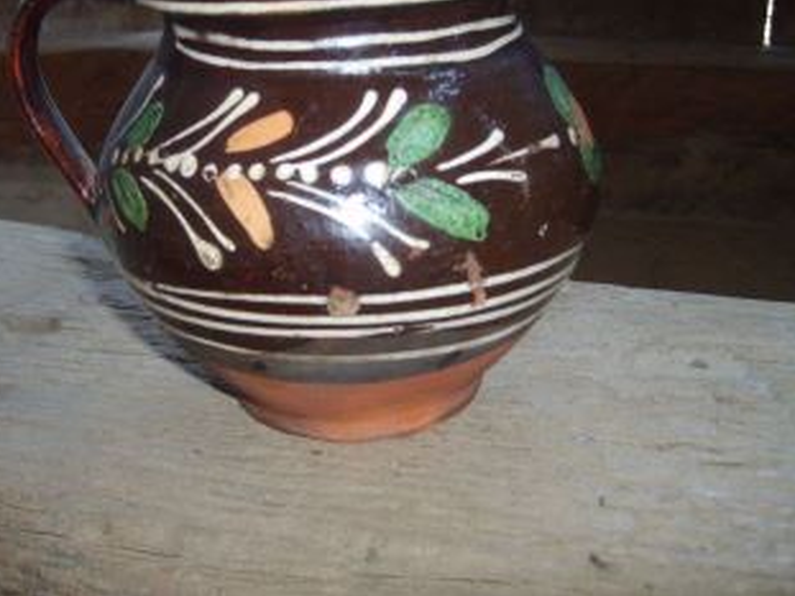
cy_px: 215
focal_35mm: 45
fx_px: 1033
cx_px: 327
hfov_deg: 41.9
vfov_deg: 32.0
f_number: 2.8
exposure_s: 1/45
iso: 100
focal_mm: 5.8
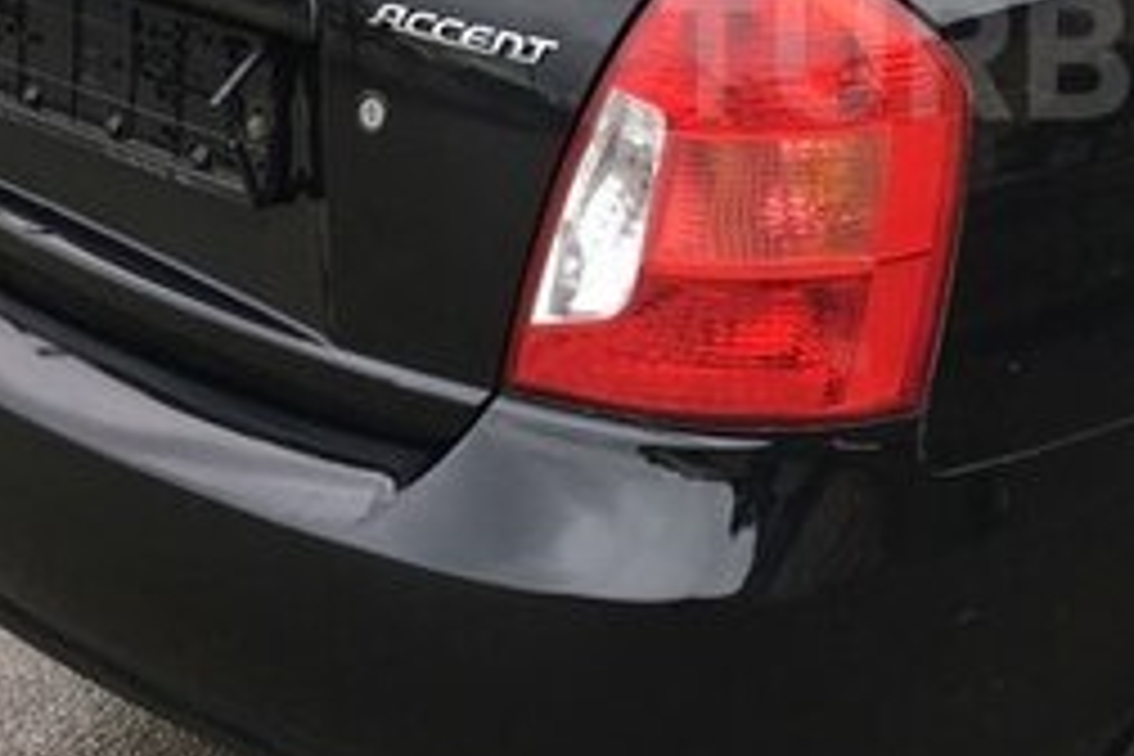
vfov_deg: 17.0
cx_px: 1120
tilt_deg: -19.2
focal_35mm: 79
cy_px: 52
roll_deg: -2.0
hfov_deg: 24.6
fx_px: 2488
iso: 25
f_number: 2.2
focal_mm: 4.15
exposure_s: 1/134
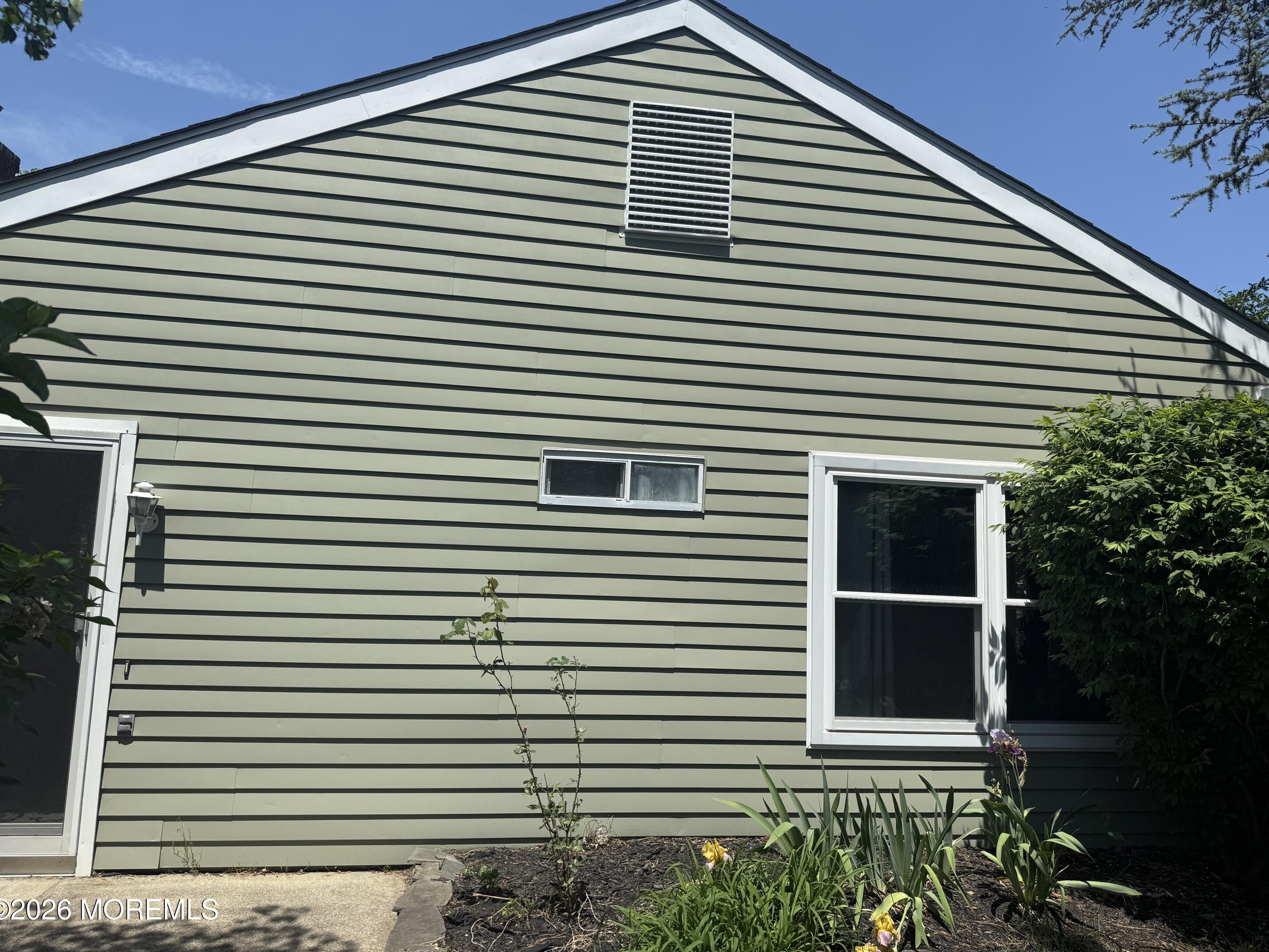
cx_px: 648
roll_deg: -2.5
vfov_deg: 54.9
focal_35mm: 25
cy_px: 459
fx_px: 916
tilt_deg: +7.7
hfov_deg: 69.4
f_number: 1.78
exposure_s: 1/5714
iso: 80
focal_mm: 6.76
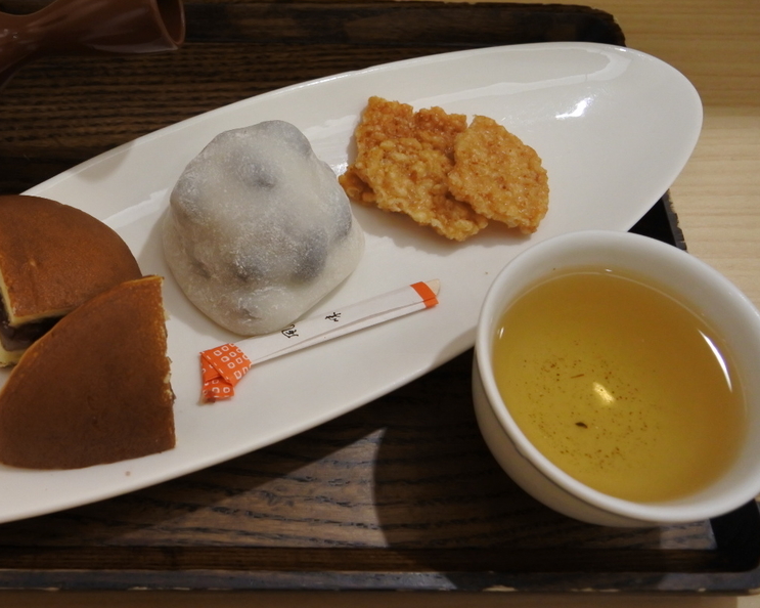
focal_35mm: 44
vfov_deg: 34.1
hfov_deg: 40.8
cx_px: 186
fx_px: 989
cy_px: 251
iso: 800
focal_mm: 11
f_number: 3.5
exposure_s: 1/125
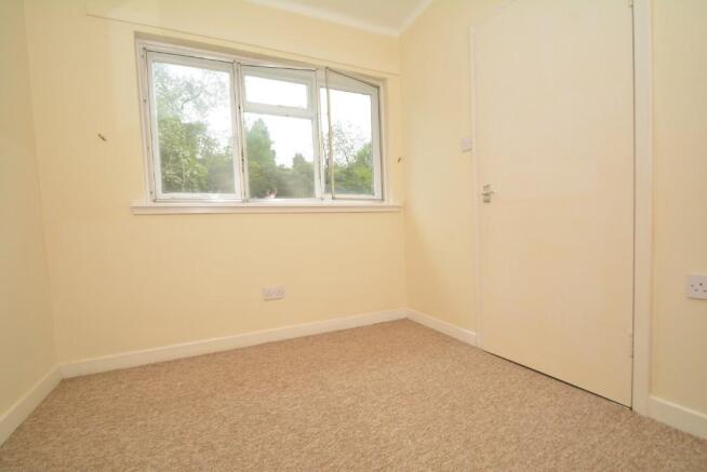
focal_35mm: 15
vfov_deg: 77.4
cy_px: 236
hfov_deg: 100.4
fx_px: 295
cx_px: 354
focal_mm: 10
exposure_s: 1/125
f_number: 8
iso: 200
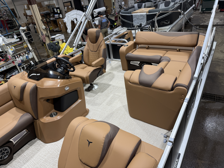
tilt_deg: -31.2
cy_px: 84
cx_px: 112
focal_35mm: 24
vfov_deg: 56.8
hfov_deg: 71.6
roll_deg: +9.2
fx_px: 155
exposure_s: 1/120
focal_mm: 6.76
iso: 100
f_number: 1.78
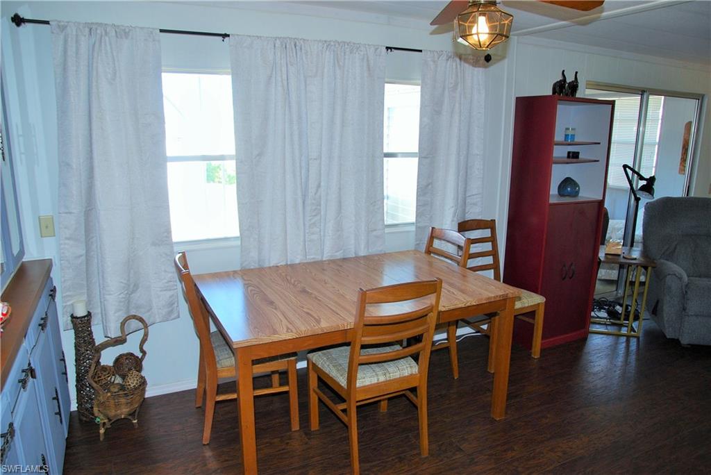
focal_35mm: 24
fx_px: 474
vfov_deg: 53.2
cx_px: 356
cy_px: 238
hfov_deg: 73.7
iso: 200
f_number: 4
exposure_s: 1/60
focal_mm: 16
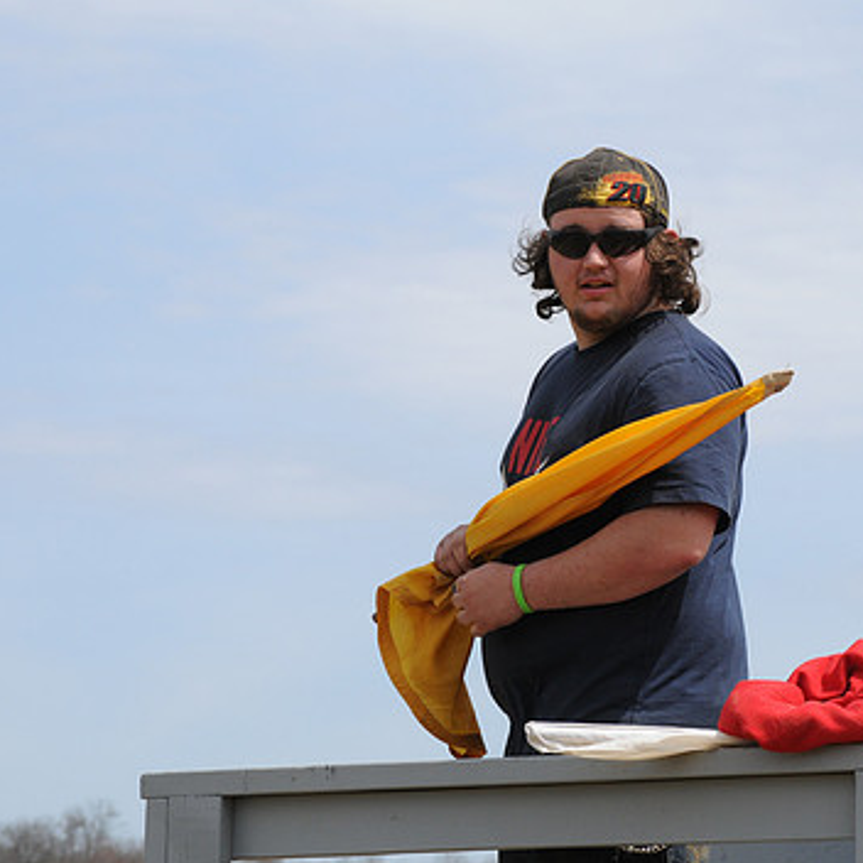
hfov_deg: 10.2
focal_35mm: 172
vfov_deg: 10.2
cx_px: 591
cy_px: 462
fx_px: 4851
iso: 400
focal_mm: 82
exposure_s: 1/1000
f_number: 9
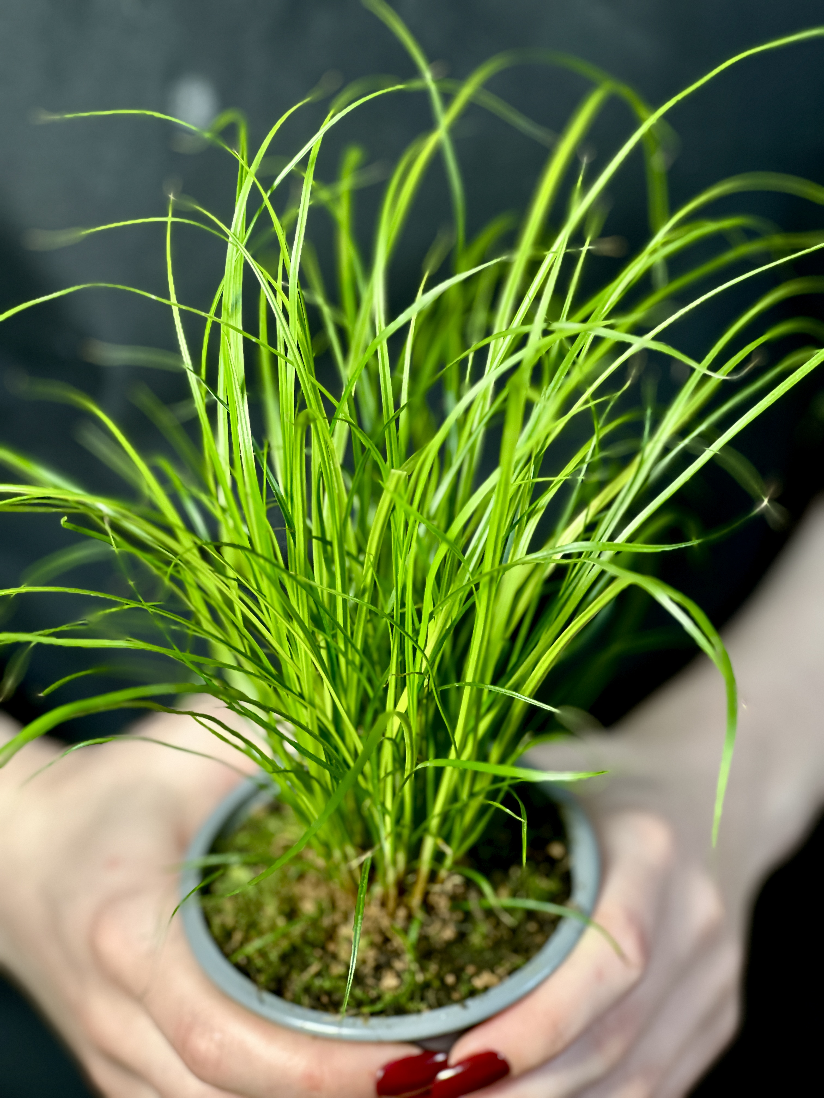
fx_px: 2444
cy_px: 549
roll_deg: -0.5
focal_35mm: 77
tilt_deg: -37.1
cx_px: 412
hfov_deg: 19.1
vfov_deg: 25.3
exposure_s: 1/33
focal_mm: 9
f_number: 2.8
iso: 125
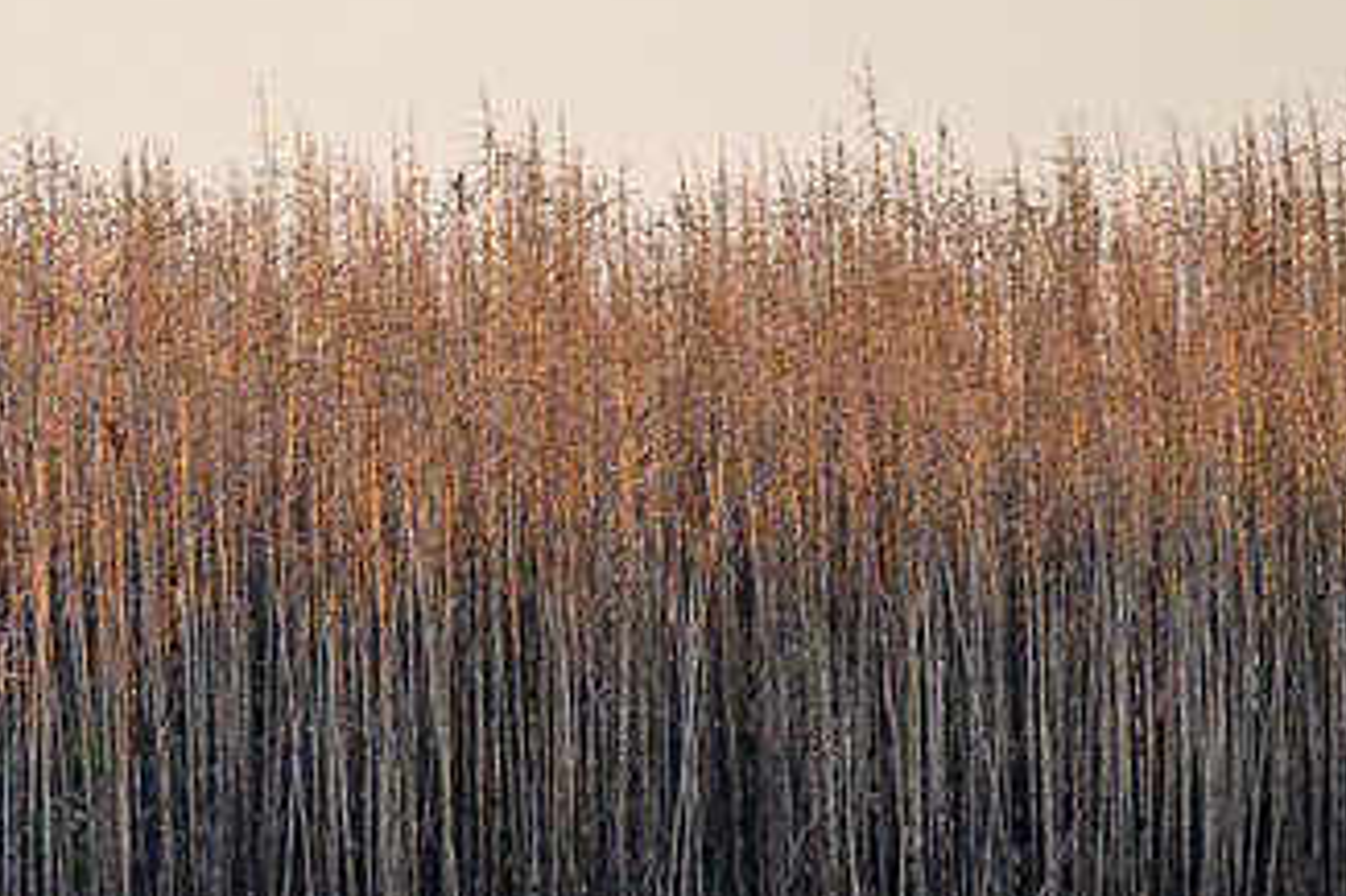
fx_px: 37256
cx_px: 223
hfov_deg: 2.1
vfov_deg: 1.4
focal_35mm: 997
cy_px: 535
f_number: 6.3
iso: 3200
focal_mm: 560
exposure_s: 1/1250
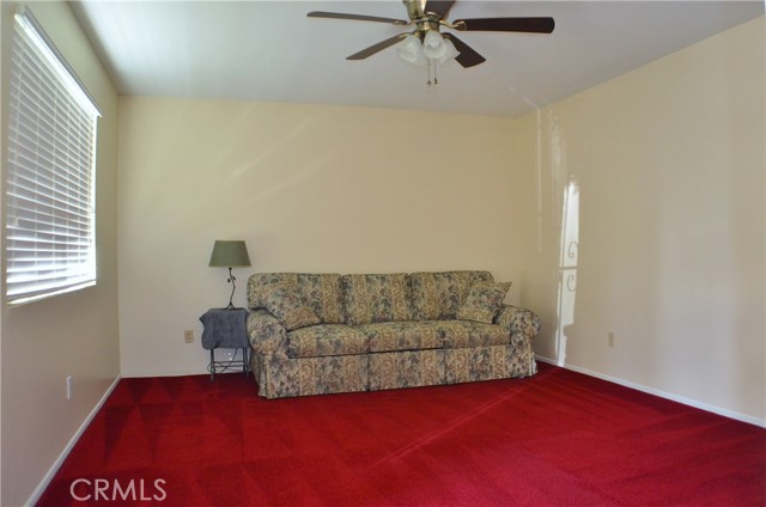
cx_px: 383
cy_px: 254
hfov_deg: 57.3
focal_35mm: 33
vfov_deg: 39.8
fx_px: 701
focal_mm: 22
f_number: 4
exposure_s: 1/60
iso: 1400
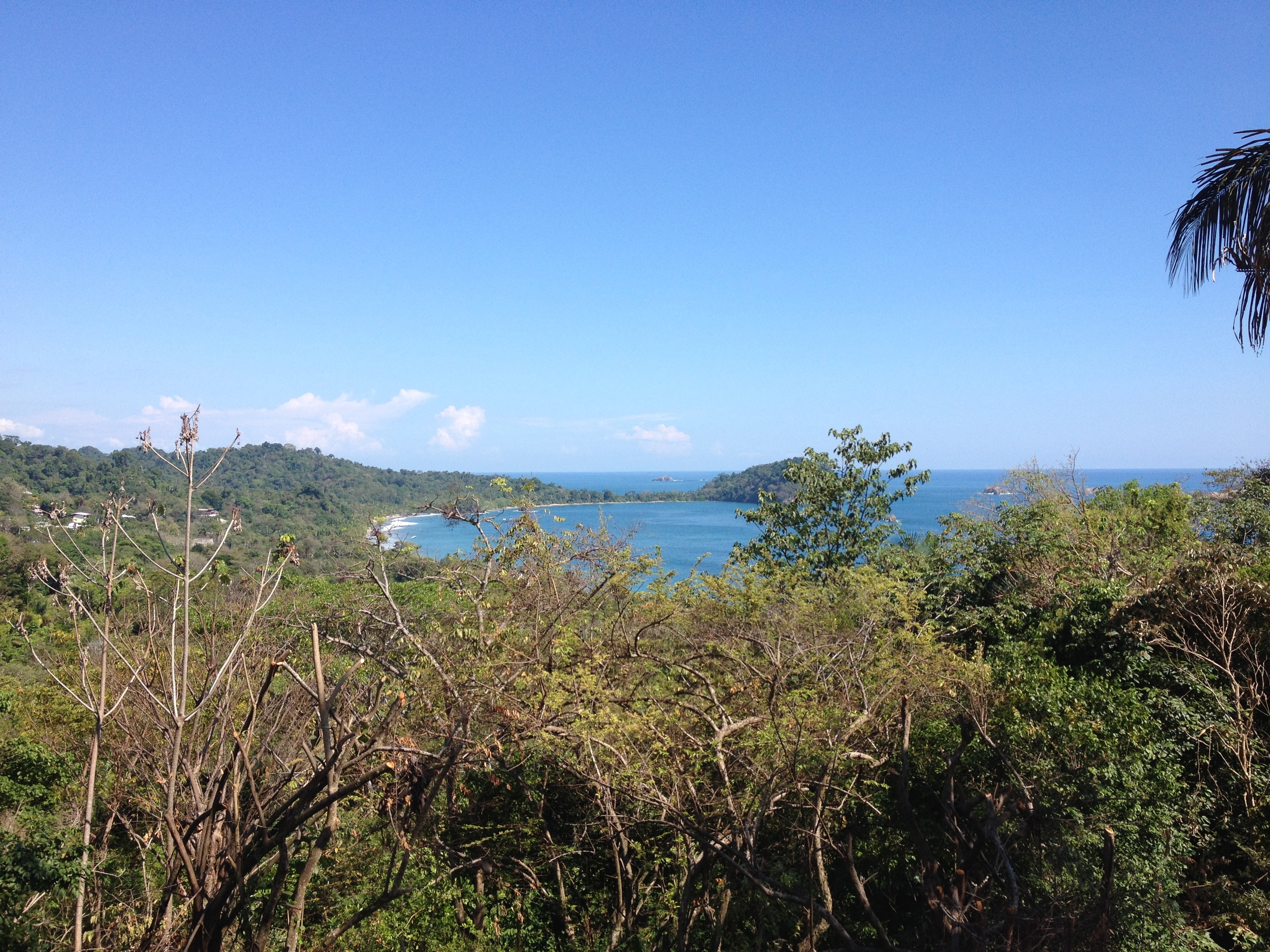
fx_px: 1284
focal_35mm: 35
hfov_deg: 52.6
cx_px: 635
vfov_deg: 40.7
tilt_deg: -3.6
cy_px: 476
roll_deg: +0.7
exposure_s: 1/1346
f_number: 2.4
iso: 50
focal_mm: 4.28
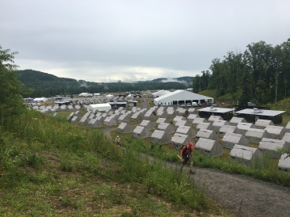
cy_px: 108
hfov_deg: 61.7
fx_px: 243
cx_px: 145
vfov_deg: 48.2
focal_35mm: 29
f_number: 2.2
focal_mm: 4.15
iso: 25
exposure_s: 1/641
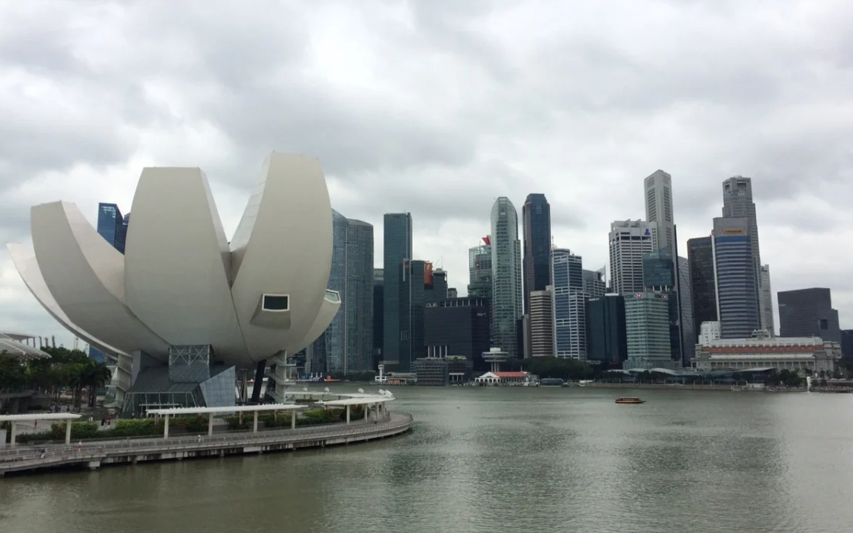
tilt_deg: +8.2
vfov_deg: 38.3
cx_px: 424
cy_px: 242
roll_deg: -0.4
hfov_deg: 58.1
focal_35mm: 33
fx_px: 767
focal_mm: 4.15
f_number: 2.2
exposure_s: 1/3165
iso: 32
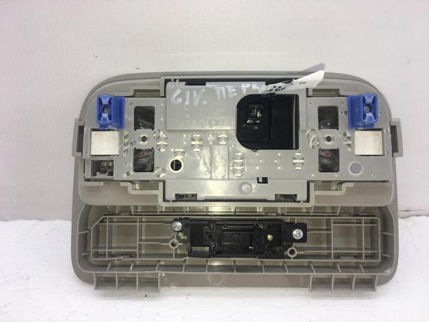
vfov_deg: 48.2
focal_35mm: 29
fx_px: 359
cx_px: 214
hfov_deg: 61.7
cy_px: 161
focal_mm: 4.15
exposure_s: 1/247
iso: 25
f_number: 2.2
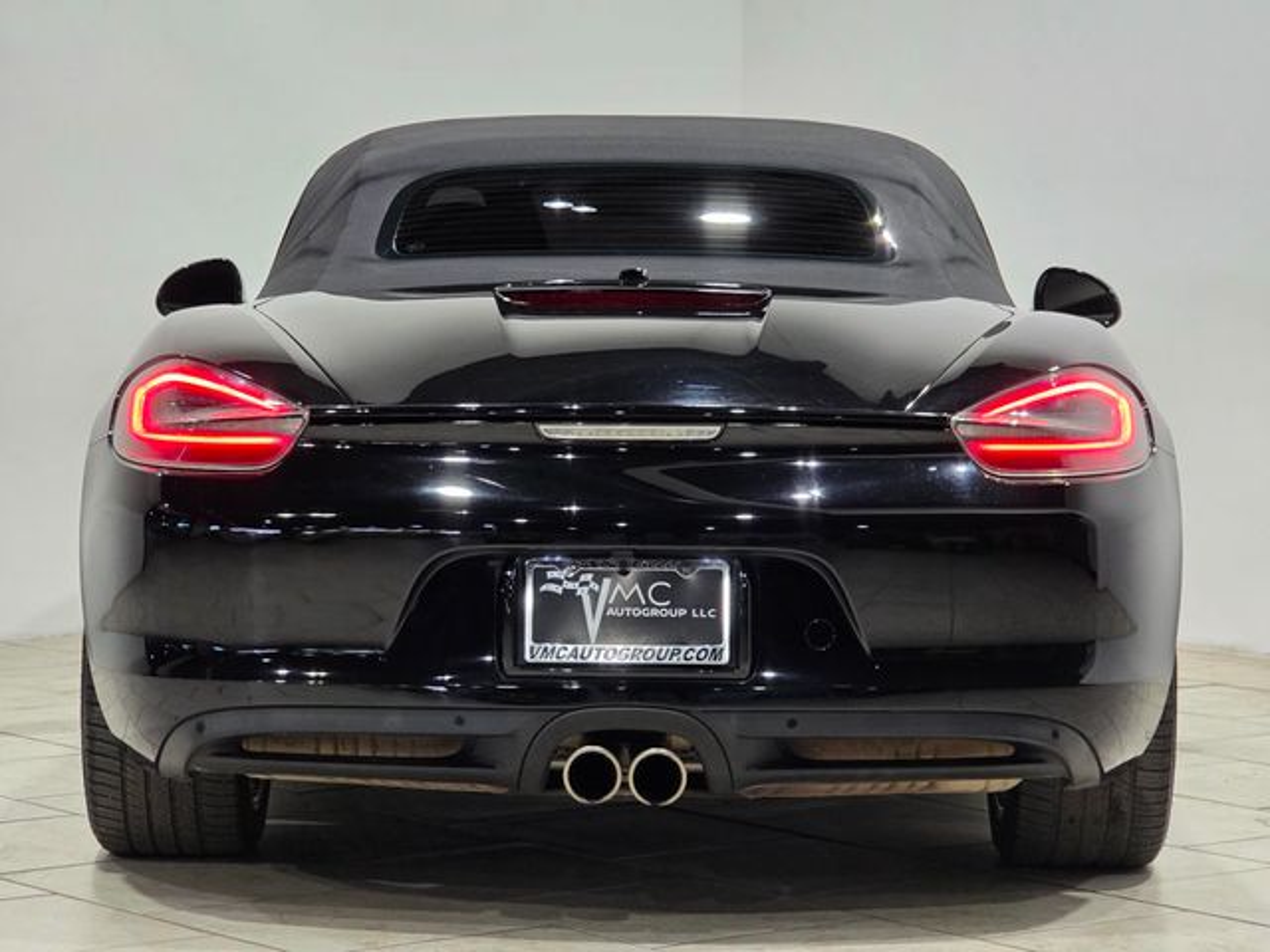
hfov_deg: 17.1
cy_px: 476
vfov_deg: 12.9
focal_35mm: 115
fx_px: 4219
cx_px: 635
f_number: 3.4
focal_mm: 18.6
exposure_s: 1/120
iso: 400
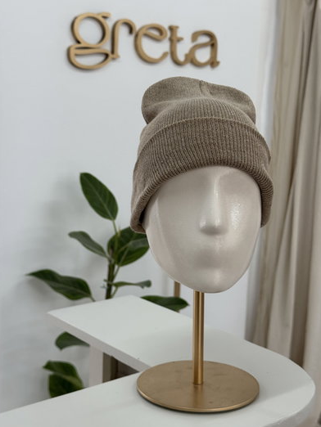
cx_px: 161
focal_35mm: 49
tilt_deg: -6.7
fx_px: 605
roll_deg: -1.0
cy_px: 211
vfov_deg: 38.9
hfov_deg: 29.7
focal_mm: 6.76
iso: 80
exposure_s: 1/100
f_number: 1.78
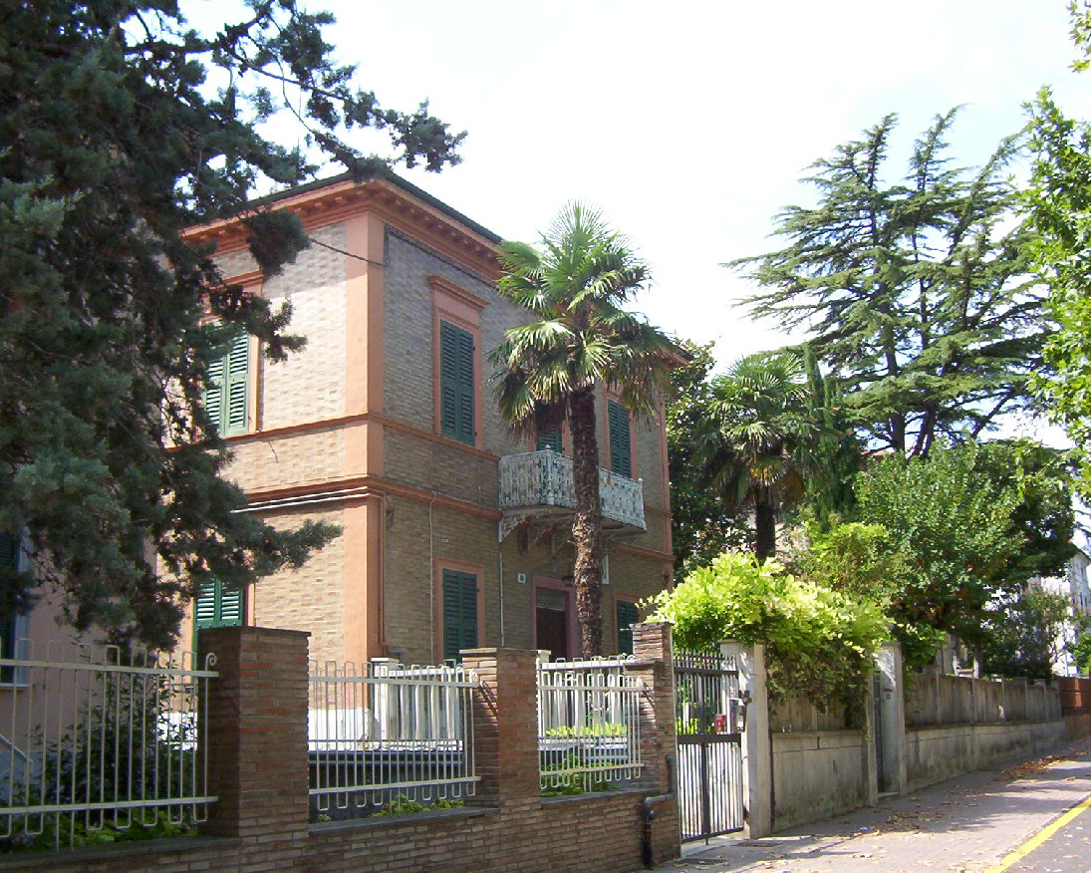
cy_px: 437
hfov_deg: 47.9
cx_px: 502
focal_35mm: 38
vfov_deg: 39.2
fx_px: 1227
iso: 100
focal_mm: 5.54
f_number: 5.24
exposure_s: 1/279
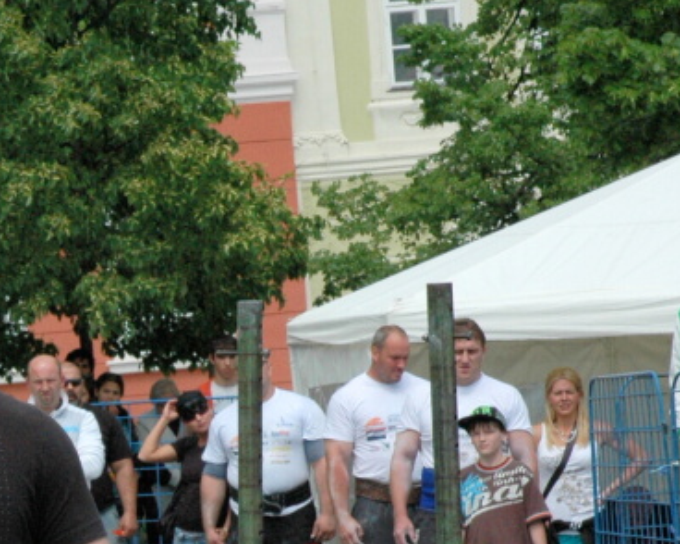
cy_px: 507
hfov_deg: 8.9
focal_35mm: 215
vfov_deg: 7.2
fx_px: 4331
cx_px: -79
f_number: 13
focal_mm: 55
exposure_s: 1/640
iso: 500
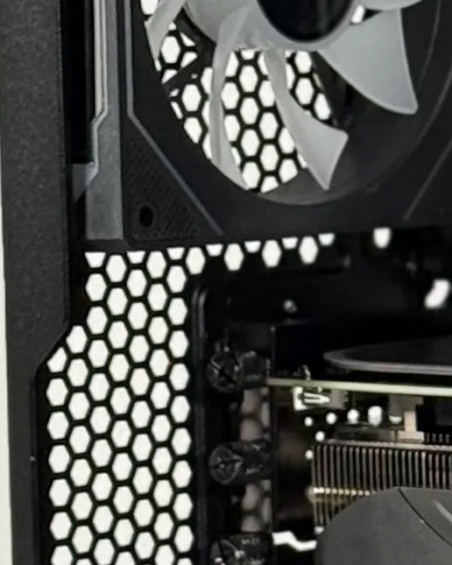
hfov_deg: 5.1
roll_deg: +0.4
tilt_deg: -2.0
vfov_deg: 6.6
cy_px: 287
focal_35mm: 293
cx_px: 1169
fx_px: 4899
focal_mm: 6.76
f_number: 1.78
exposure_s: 1/54
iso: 200
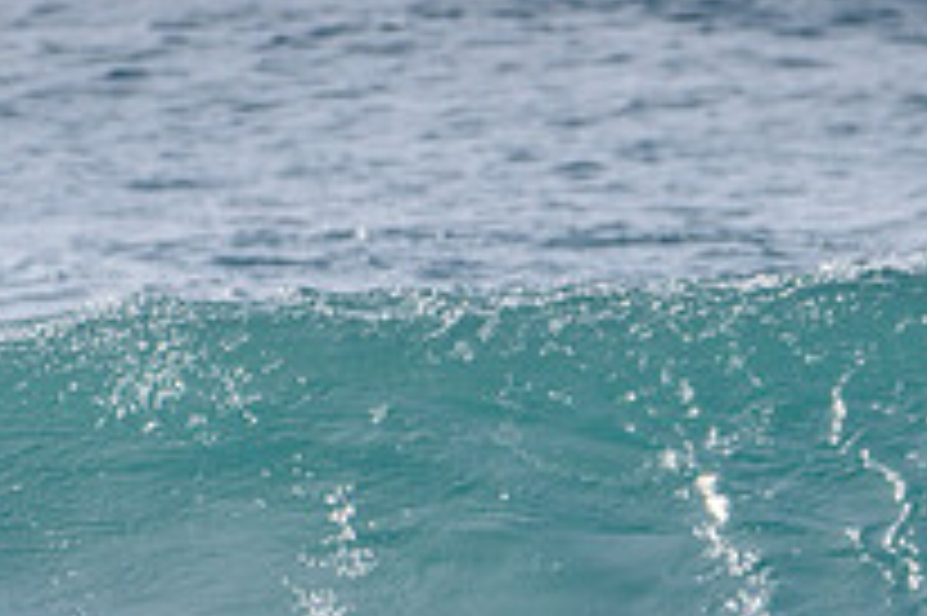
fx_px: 44356
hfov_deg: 1.2
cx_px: 1067
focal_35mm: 1724
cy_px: 585
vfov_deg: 0.8
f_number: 5.6
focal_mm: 500
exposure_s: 1/2000
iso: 90
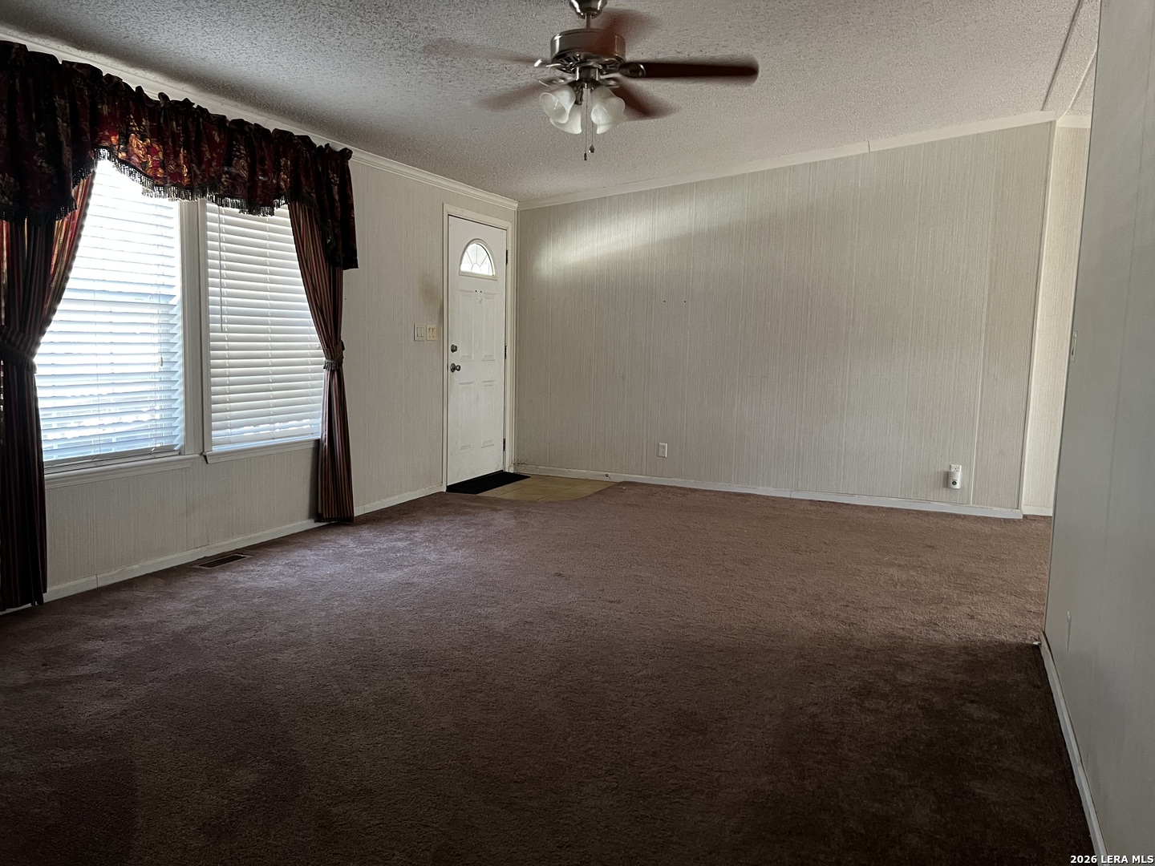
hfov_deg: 67.3
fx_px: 868
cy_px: 433
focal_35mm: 26
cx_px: 578
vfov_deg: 53.1
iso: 200
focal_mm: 5.7
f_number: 1.5
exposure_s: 1/60
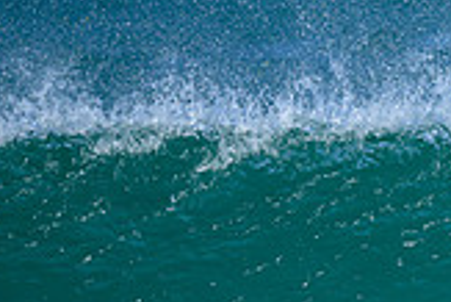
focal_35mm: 3134
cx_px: 733
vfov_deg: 0.4
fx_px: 39296
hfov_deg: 0.7
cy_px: 366
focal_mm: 800
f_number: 6.3
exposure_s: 1/2000
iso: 400
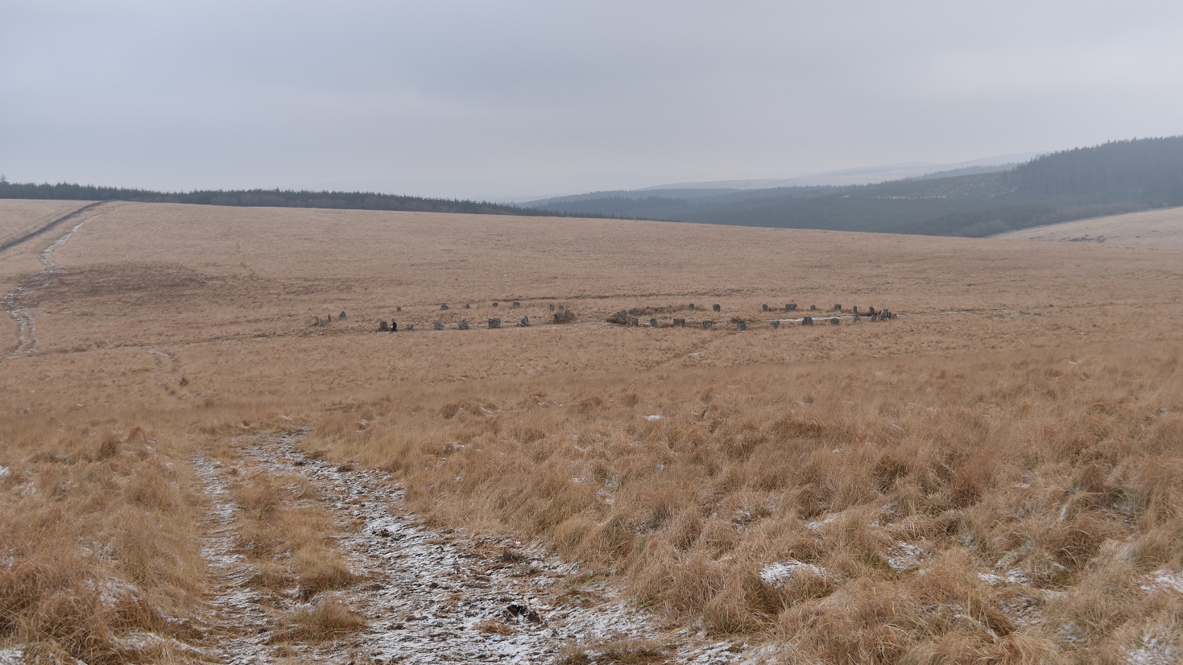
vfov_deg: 25.6
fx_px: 1460
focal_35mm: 47
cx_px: 591
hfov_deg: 44.1
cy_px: 285
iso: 100
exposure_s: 1/160
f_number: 6.3
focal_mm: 29
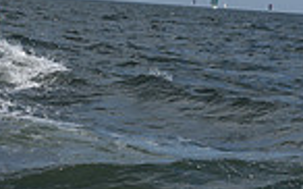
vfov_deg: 4.4
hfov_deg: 7.4
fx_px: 2335
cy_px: -390
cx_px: -22
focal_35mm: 283
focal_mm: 70
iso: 320
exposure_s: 1/1250
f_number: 11
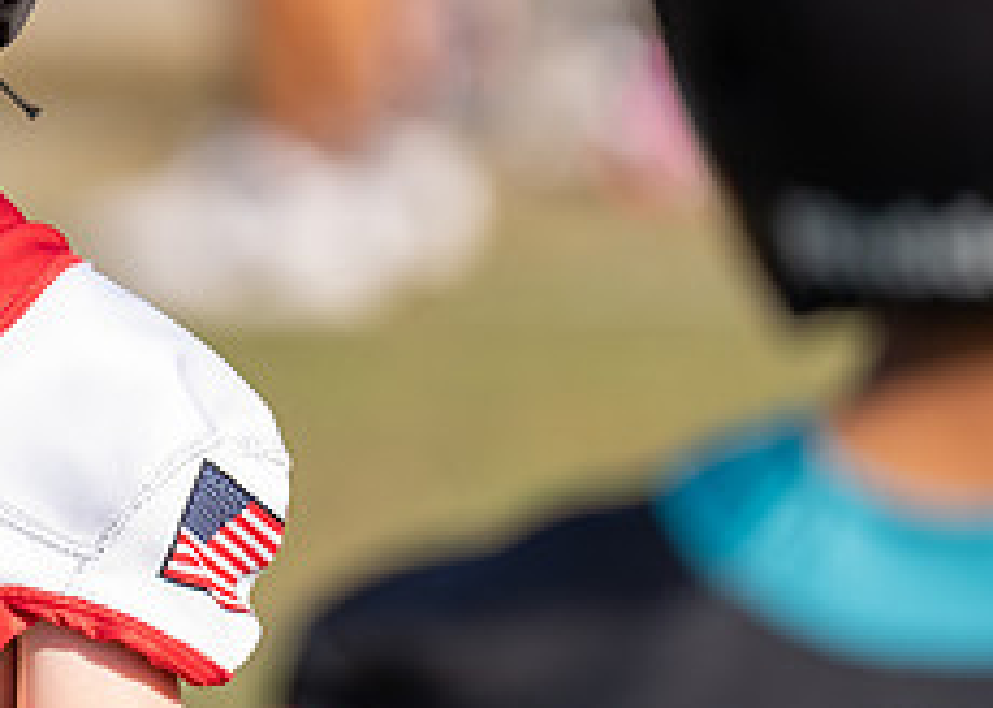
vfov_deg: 2.4
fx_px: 16714
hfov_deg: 3.4
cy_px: 325
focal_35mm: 593
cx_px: -247
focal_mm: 200
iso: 100
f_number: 2.8
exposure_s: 1/1250
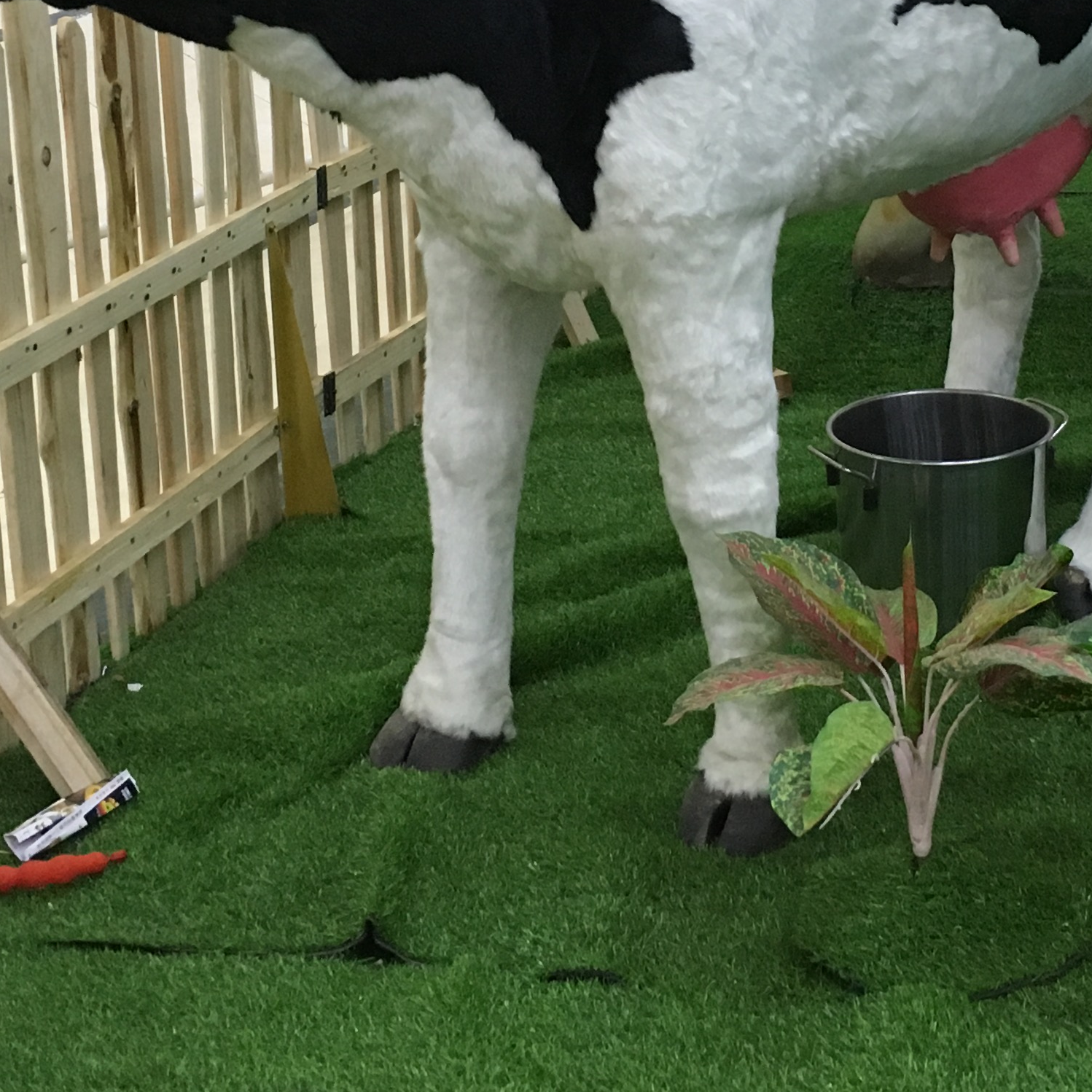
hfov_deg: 24.9
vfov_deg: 24.4
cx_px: 746
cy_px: 135
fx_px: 2463
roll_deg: +1.9
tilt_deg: -12.5
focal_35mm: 69
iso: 200
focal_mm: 4.15
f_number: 2.2
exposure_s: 1/20
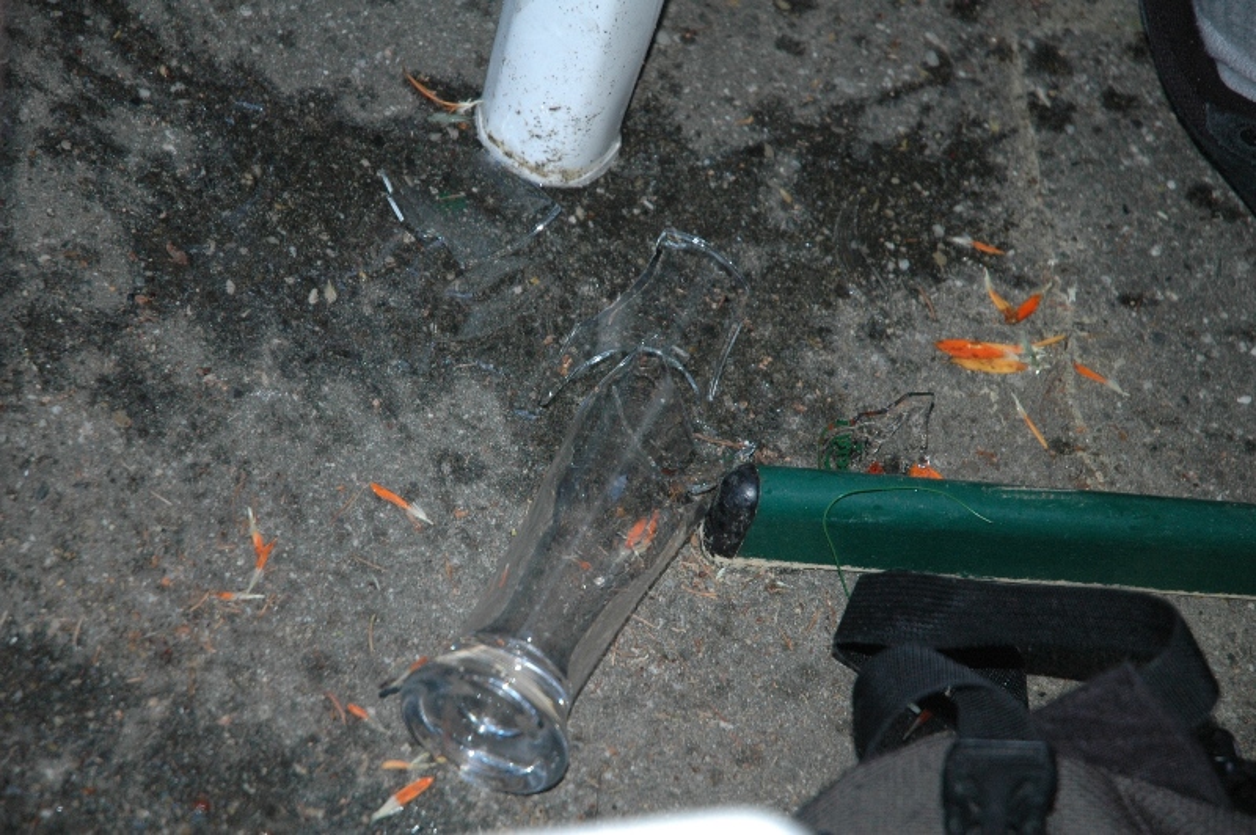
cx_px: 628
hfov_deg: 19.5
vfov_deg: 13.0
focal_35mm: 105
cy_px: 418
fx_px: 3660
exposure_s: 1/60
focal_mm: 70
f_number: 4.5
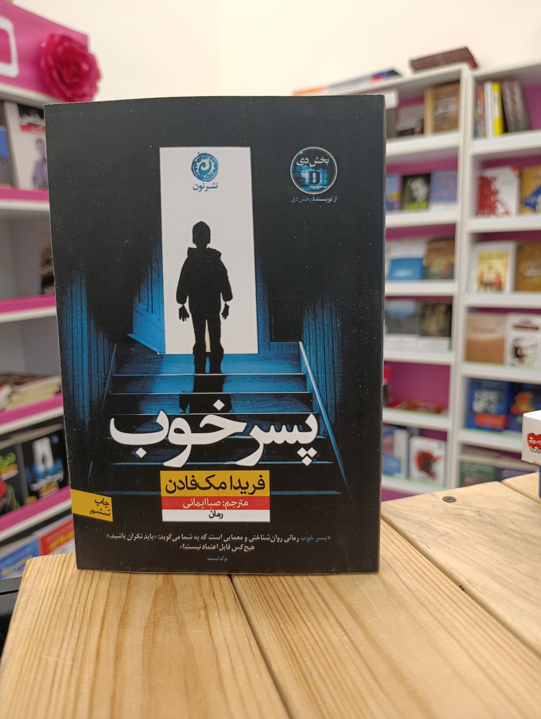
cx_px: 270
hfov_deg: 59.0
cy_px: 360
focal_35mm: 23
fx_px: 478
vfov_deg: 73.8
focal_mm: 6.11
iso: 952
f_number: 1.65
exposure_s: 1/100
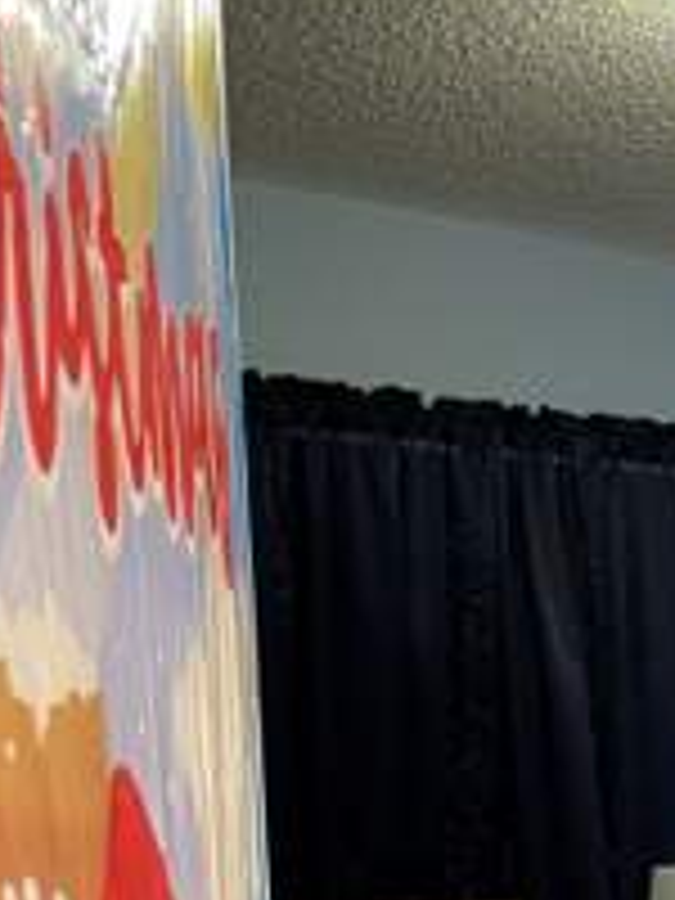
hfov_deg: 16.5
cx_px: 950
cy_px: 1022
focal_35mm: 83
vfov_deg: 22.1
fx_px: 2158
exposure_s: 1/40
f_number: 1.6
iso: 200
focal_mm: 4.2
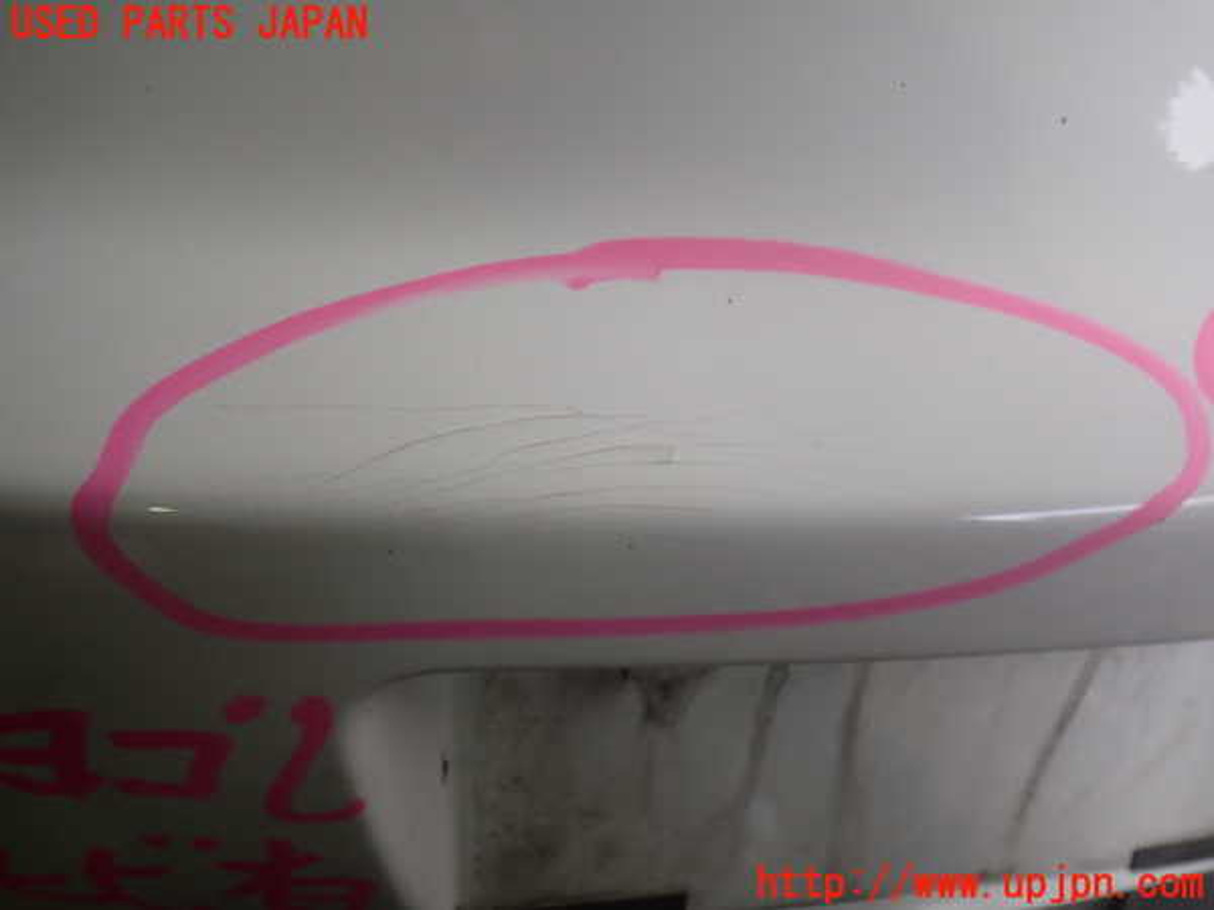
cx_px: 607
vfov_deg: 46.8
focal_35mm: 30
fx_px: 1052
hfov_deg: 60.0
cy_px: 455
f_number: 2.3
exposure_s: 1/125
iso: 160
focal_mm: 5.4
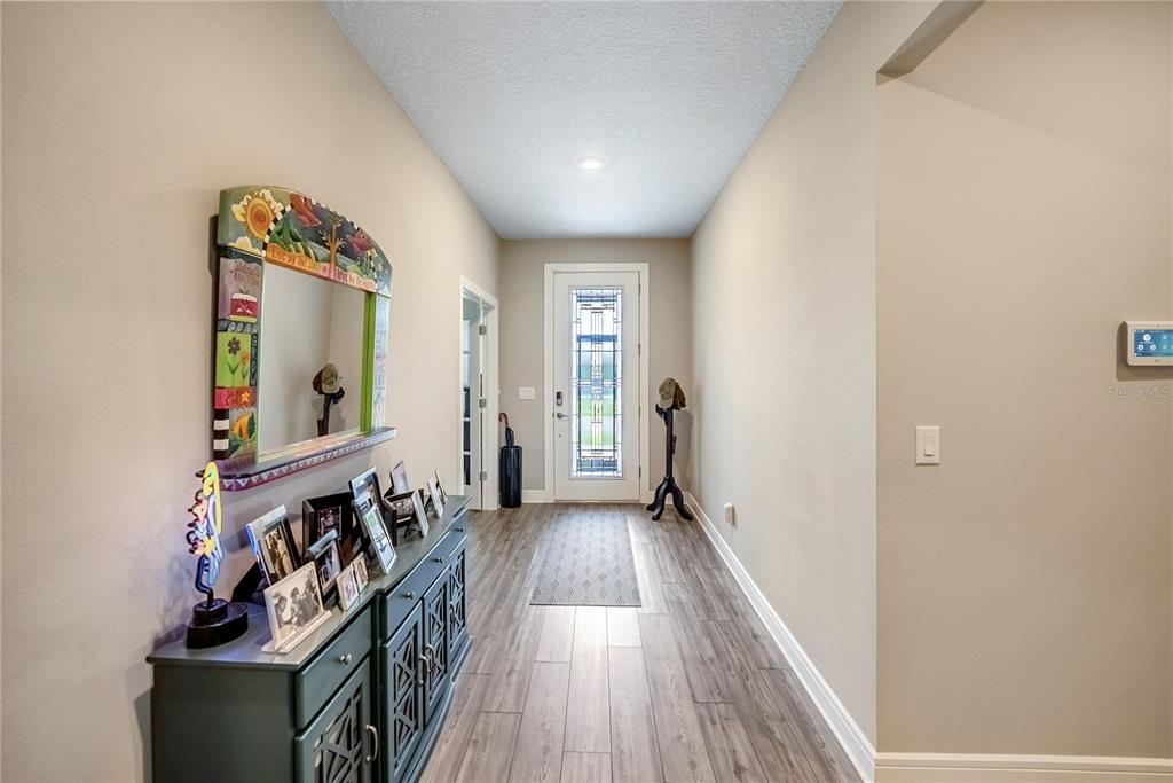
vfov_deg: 78.9
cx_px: 586
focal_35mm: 15
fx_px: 476
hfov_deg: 101.9
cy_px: 392
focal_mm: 14.6
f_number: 4.5
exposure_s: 1/2000
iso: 1600
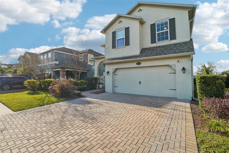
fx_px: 95
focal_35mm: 15
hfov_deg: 100.4
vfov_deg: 77.3
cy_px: 76
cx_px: 114
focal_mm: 10
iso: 400
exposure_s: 1/400
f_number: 8
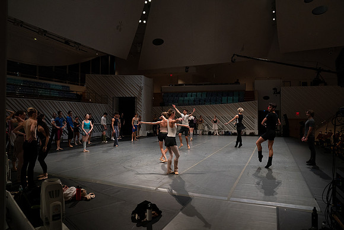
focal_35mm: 24
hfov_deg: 73.7
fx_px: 229
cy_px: 115
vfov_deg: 53.2
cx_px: 172
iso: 3200
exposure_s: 1/400
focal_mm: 24
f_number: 4
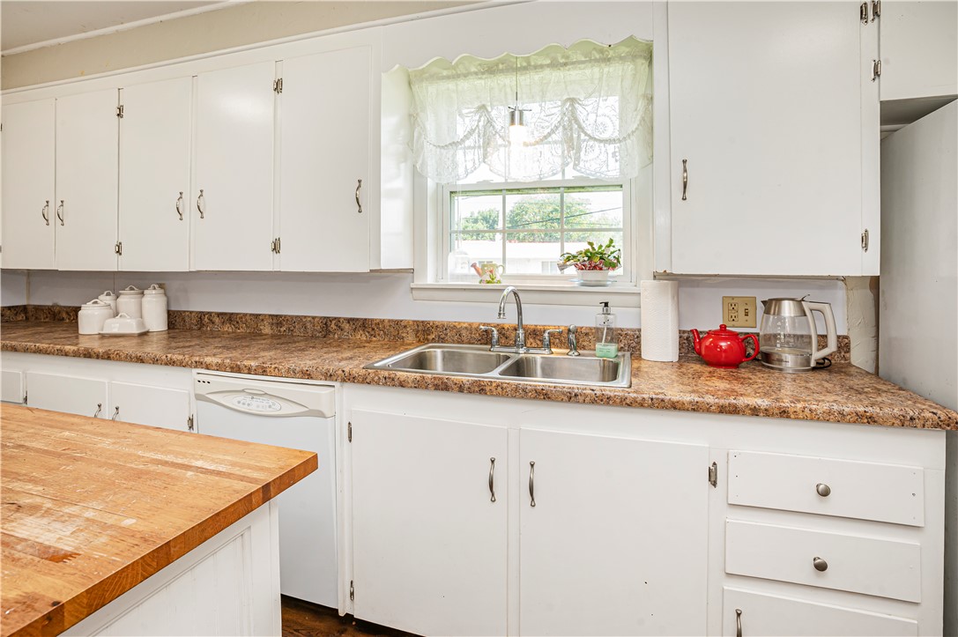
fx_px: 452
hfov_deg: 93.3
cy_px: 318
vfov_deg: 70.4
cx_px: 479
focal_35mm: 17
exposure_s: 1/20
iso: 320
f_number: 9
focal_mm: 17
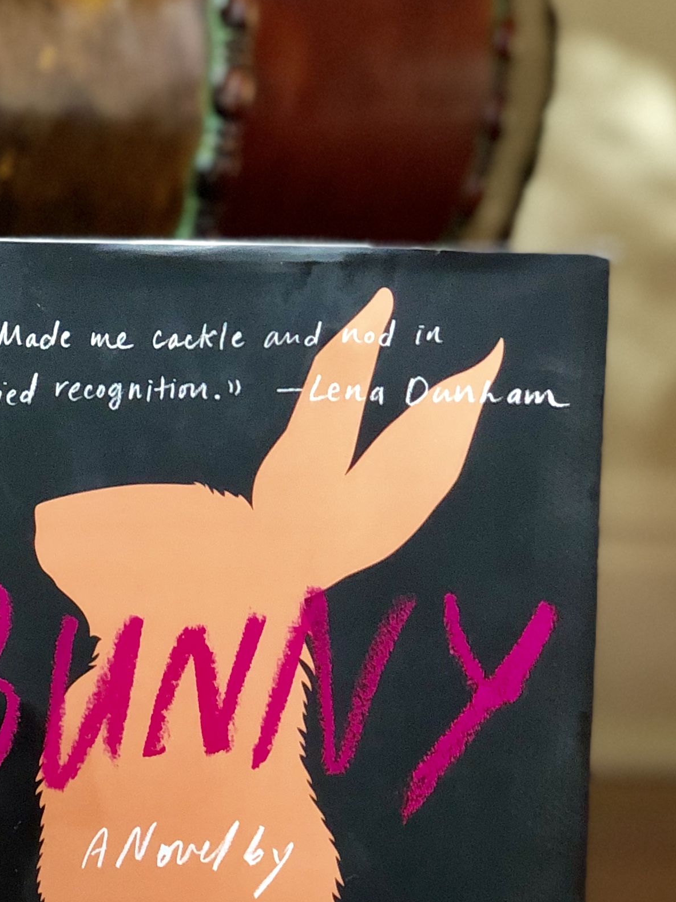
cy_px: 823
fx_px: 3463
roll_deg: -1.0
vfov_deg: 14.7
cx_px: -116
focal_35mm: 133
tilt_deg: -9.8
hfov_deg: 11.0
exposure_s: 1/30
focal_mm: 6
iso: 125
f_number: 2.4
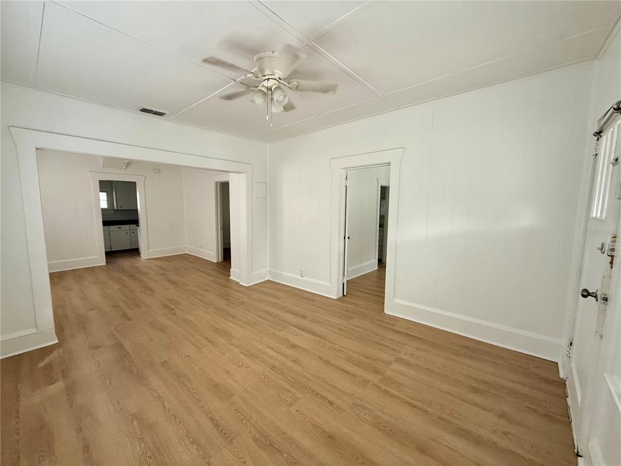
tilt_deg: -5.9
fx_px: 251
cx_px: 310
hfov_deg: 102.1
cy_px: 233
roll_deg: -0.7
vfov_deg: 85.7
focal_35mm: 14
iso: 160
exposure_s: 1/99
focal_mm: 2.22
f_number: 2.2
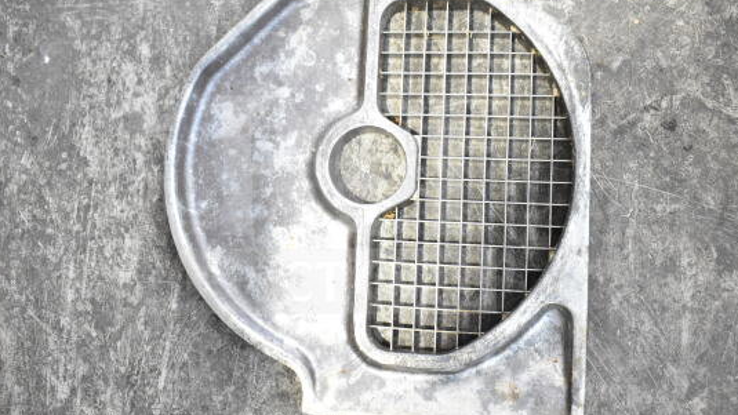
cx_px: 341
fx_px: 842
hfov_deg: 47.3
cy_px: 205
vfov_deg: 27.7
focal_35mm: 43
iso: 1600
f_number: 4.5
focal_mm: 24
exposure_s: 1/80
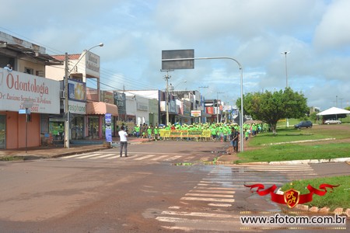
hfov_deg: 41.1
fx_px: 467
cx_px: 175
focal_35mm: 48
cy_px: 116
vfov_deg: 28.1
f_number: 9
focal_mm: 32
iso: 100
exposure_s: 1/320
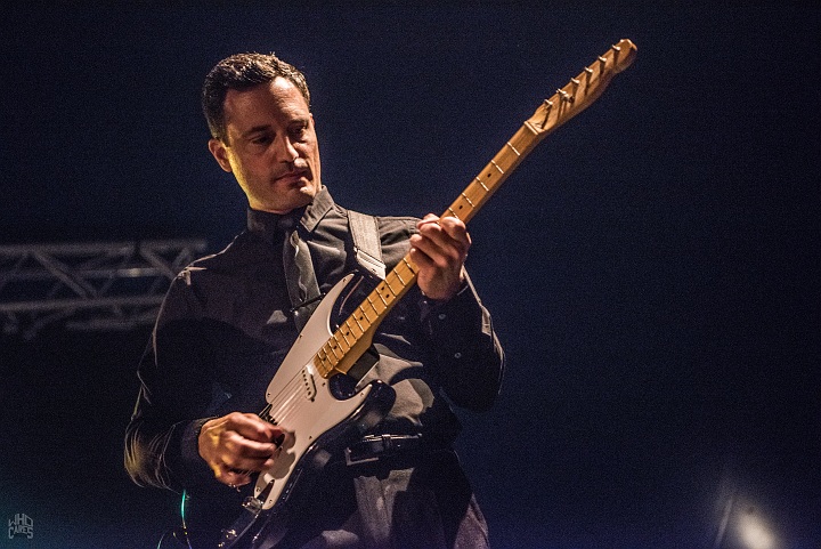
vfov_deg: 19.5
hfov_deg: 28.8
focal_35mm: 70
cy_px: 274
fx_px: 1597
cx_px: 410
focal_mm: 70
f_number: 2.8
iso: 1250
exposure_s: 1/160
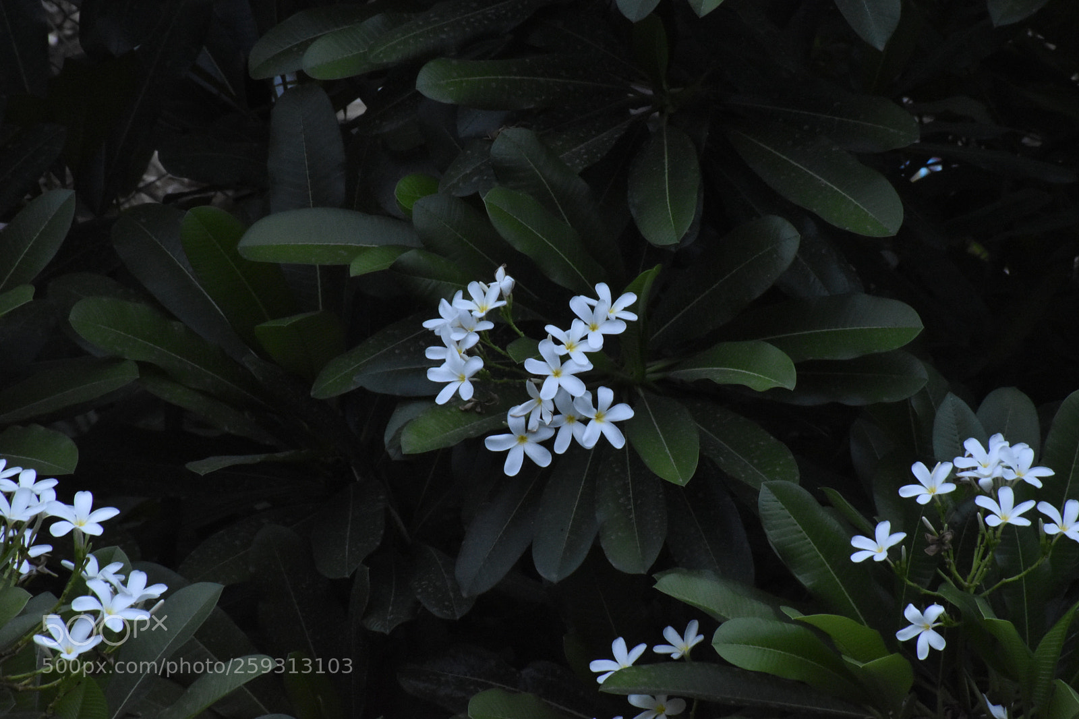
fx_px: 13484
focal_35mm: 450
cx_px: 540
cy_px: 360
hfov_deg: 4.6
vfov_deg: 3.1
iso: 4000
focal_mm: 300
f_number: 20
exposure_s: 1/20
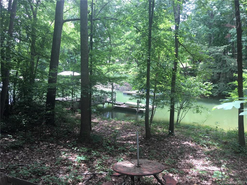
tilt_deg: -4.6
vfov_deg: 48.2
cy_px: 92
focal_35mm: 29
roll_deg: -0.7
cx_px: 124
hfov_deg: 61.7
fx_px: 207
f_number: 2.2
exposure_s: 1/120
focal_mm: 4.15
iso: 25
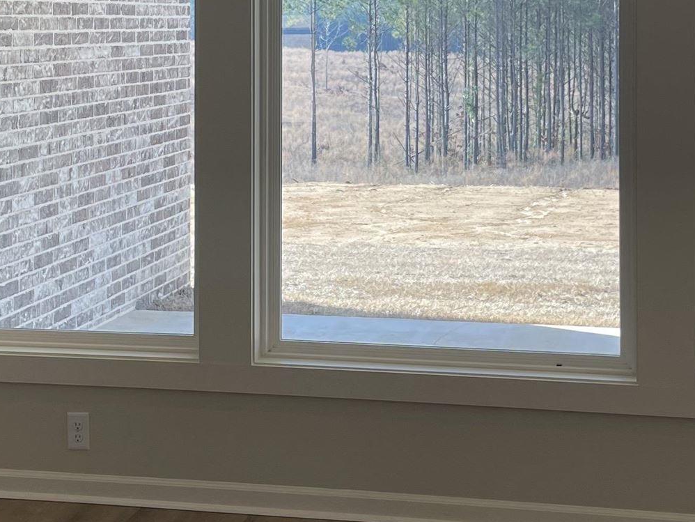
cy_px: 44
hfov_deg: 24.4
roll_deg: +0.1
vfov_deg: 18.1
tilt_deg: -1.3
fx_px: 1607
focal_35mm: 80
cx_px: 314
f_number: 1.6
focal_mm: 4.2
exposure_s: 1/224
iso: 32
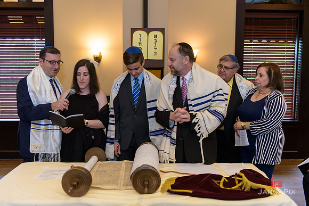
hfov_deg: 50.7
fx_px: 326
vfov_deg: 35.1
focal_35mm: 38
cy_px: 103
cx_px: 154
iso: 1250
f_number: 3.2
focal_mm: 38
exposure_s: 1/125
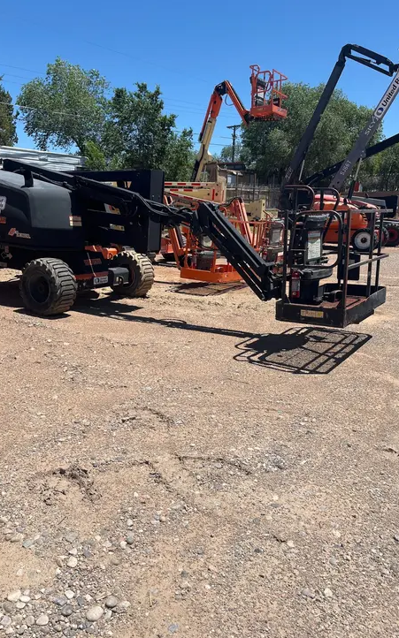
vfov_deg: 66.5
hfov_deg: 44.4
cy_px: 322
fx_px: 487
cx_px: 174
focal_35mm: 28
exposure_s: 1/3623
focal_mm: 5.1
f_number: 1.6
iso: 50
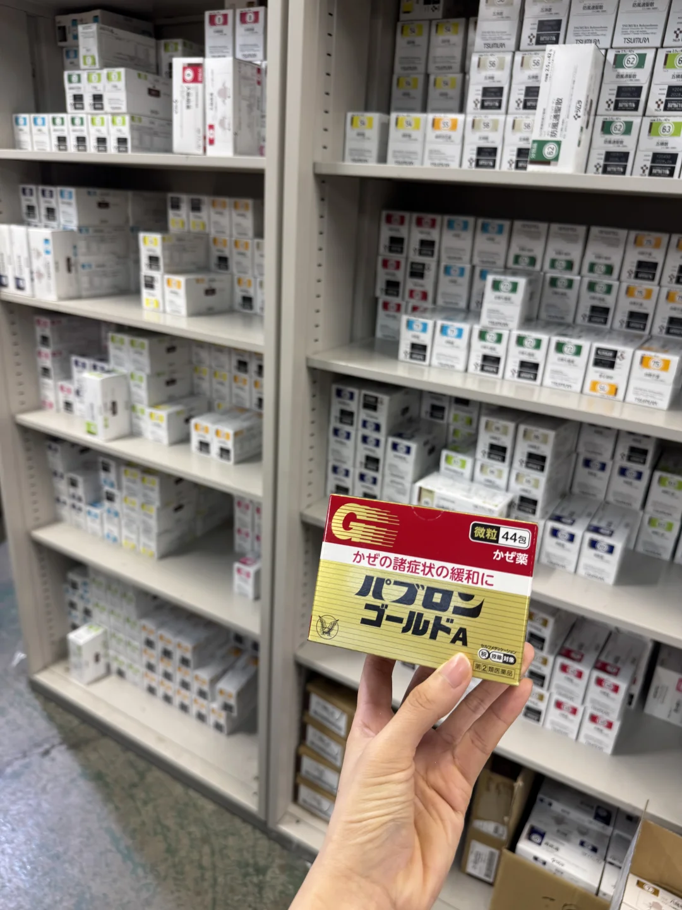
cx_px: 341
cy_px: 455
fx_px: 630
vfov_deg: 71.6
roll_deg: -4.4
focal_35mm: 24
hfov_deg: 56.8
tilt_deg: -21.2
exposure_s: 1/50
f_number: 1.78
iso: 125
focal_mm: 6.76
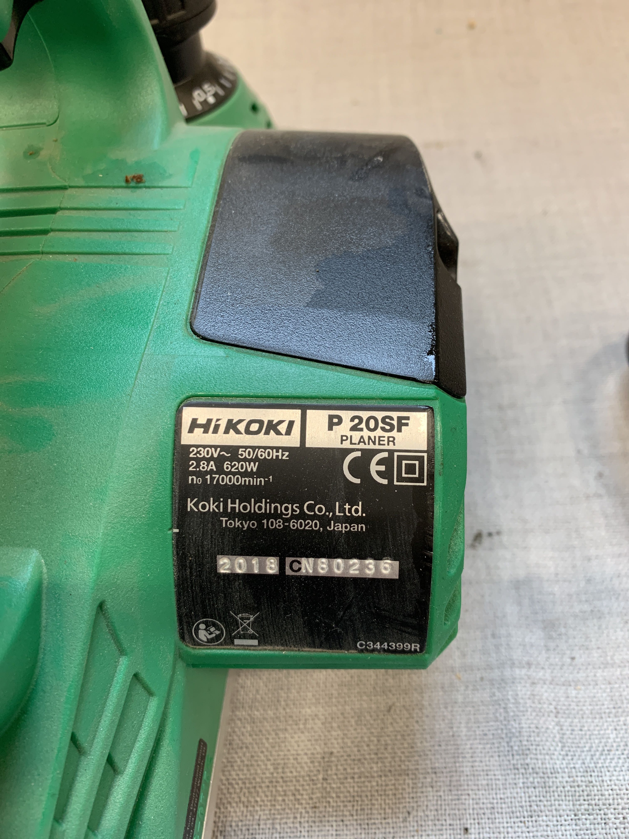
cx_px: 314
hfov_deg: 53.1
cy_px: 420
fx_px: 630
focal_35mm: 26
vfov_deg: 67.3
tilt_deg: -54.0
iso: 100
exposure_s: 1/73
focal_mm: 4.25
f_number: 1.8
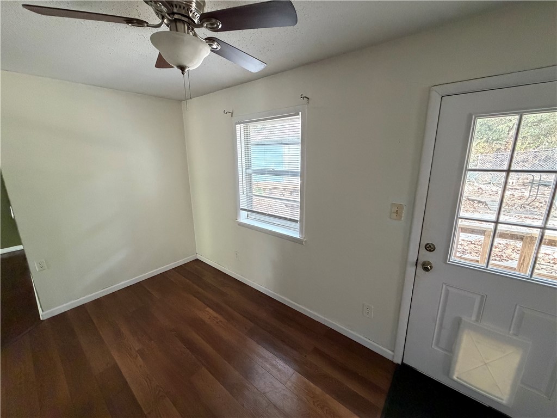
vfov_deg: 85.7
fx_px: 225
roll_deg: +0.4
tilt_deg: -12.7
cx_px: 278
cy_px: 209
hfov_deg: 102.1
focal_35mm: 14
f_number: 2.2
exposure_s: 1/60
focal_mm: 2.22
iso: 640
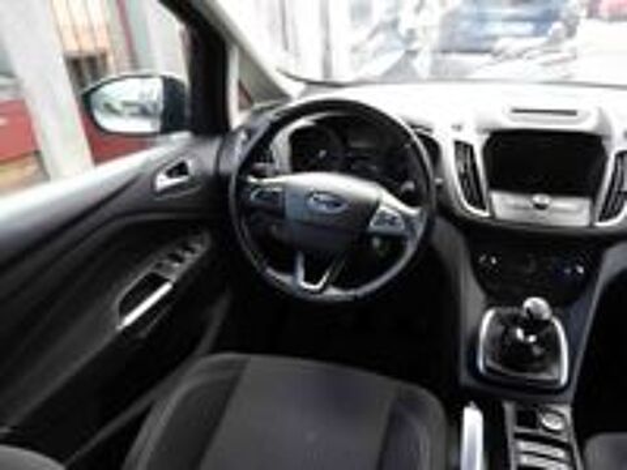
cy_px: 235
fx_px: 435
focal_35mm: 24
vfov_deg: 56.8
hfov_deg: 71.6
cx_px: 314
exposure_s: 1/60
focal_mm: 4.3
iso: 100
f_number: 3.3
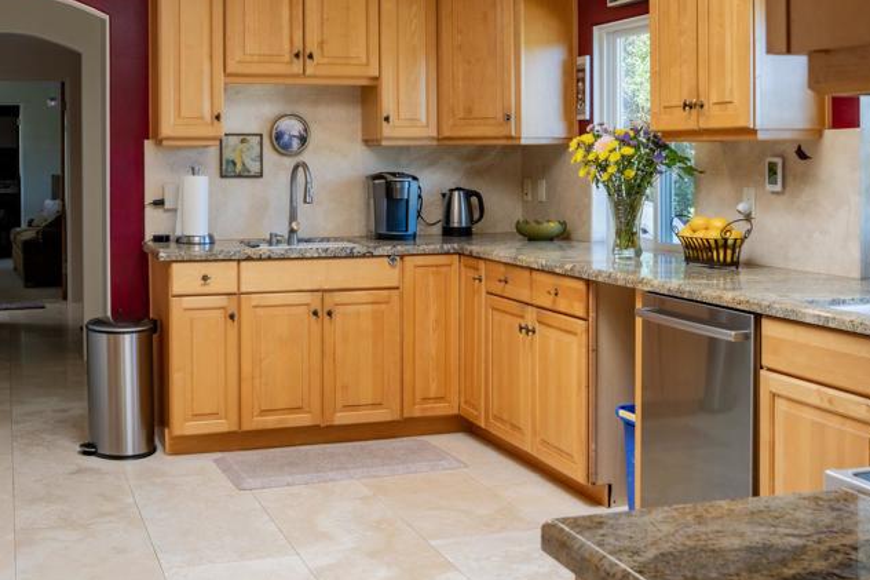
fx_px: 1135
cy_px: 173
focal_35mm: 47
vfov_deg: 28.4
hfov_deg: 41.6
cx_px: 329
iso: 200
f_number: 10
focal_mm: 29
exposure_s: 1/10
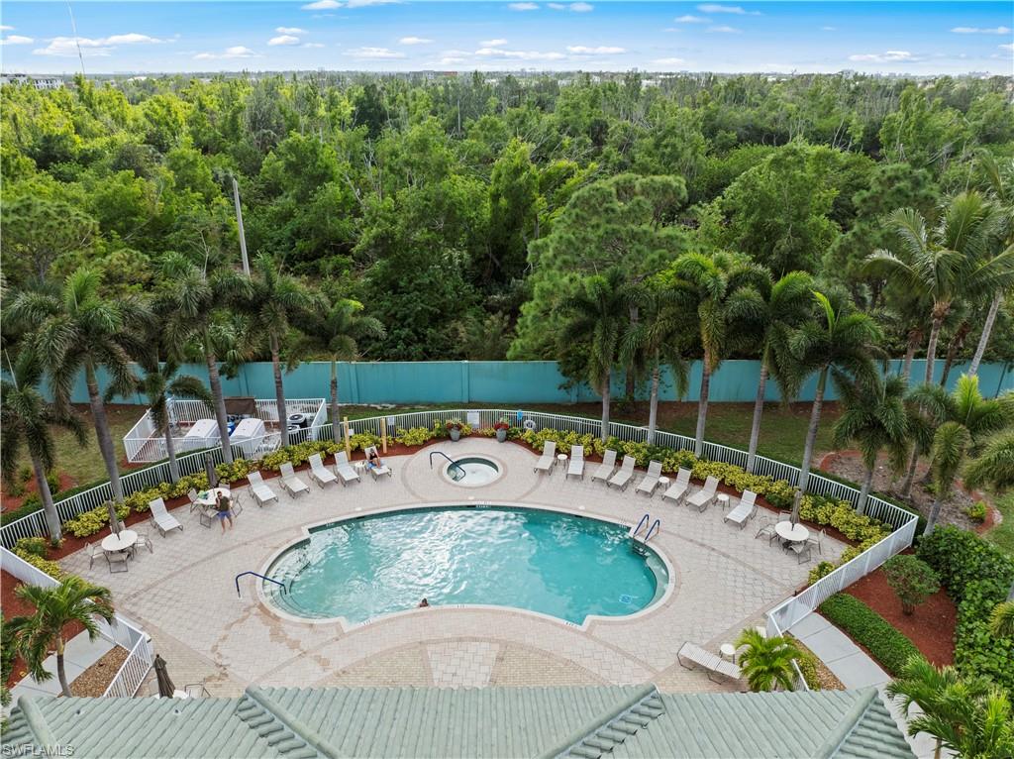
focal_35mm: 24
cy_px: 380
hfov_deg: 71.6
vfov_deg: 56.7
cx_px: 507
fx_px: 702
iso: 210
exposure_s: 1/2000
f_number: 2.8
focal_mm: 12.29
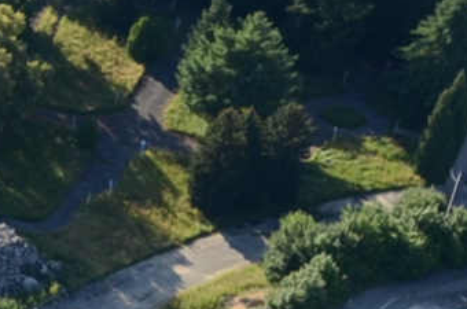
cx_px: -1195
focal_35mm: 381
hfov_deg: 5.0
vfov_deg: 3.6
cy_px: -214
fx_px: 4926
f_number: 7.1
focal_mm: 35
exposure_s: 1/200
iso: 200
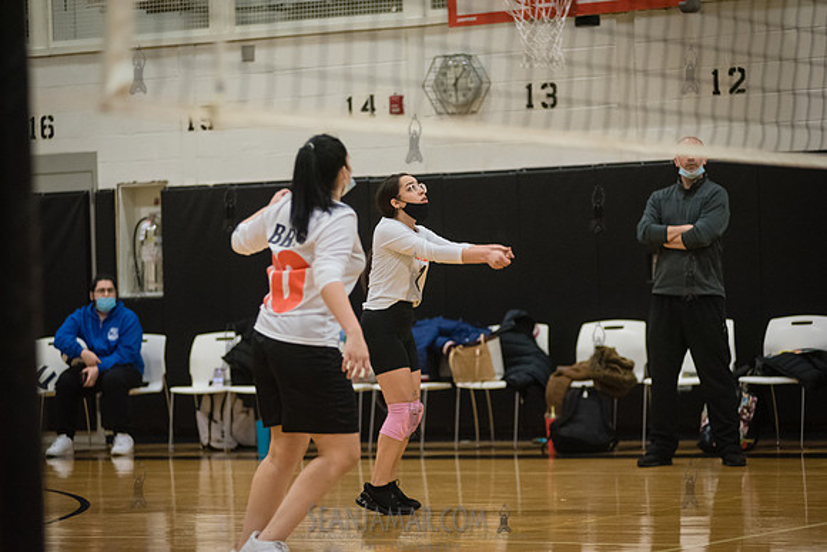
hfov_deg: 15.2
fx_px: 3102
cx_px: 414
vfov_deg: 10.2
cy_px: 276
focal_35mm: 135
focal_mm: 135
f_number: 3.2
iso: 5000
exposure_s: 1/400
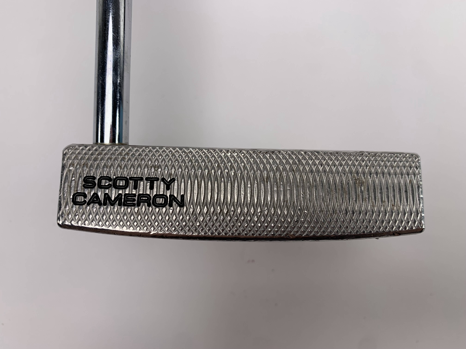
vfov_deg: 53.1
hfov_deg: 67.3
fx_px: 350
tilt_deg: -88.9
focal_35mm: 26
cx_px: 233
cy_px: 174
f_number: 1.8
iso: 25
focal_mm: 4.25
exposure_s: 1/214
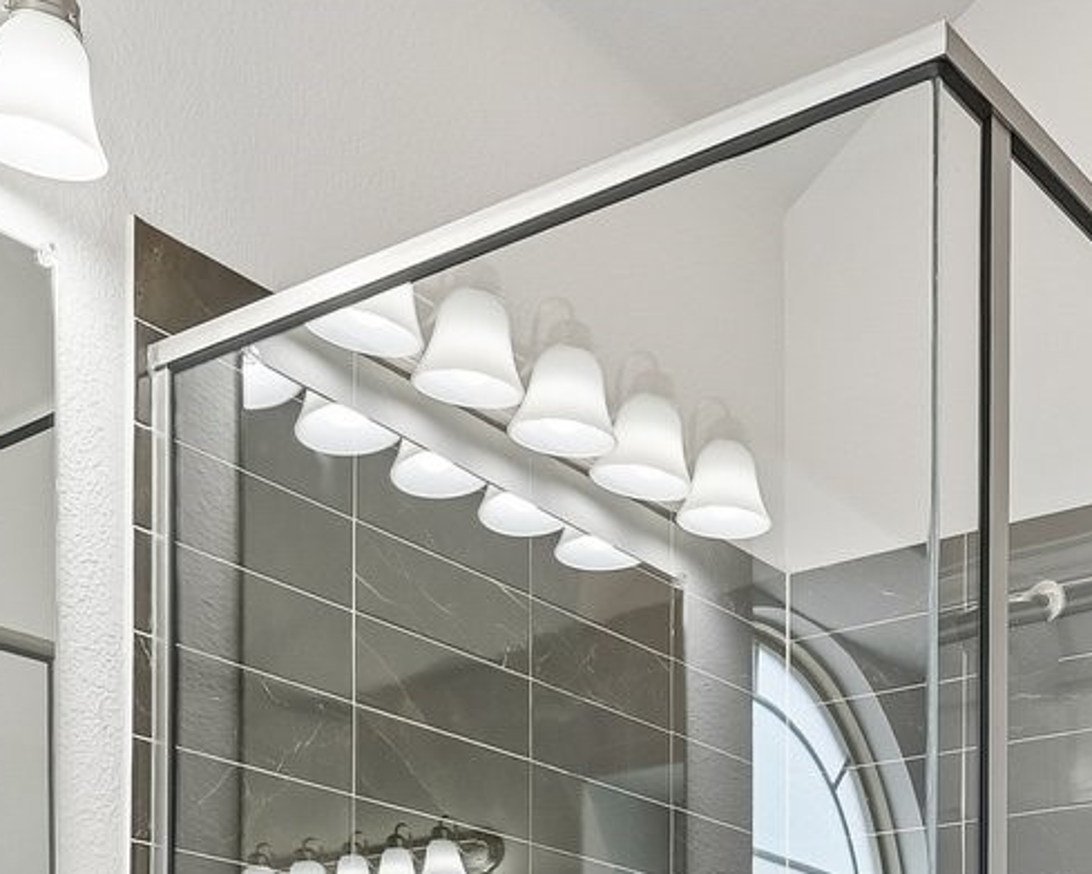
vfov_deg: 23.2
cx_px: 648
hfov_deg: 34.1
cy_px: 1251
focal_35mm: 55
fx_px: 1777
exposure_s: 1/20
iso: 250
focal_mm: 14
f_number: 9
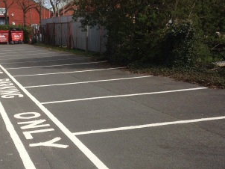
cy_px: 107
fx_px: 364
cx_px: 52
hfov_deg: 33.6
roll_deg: +0.6
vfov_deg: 26.0
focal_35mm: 56
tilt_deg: -13.6
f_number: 2.4
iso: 50
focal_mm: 4.12
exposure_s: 1/1595
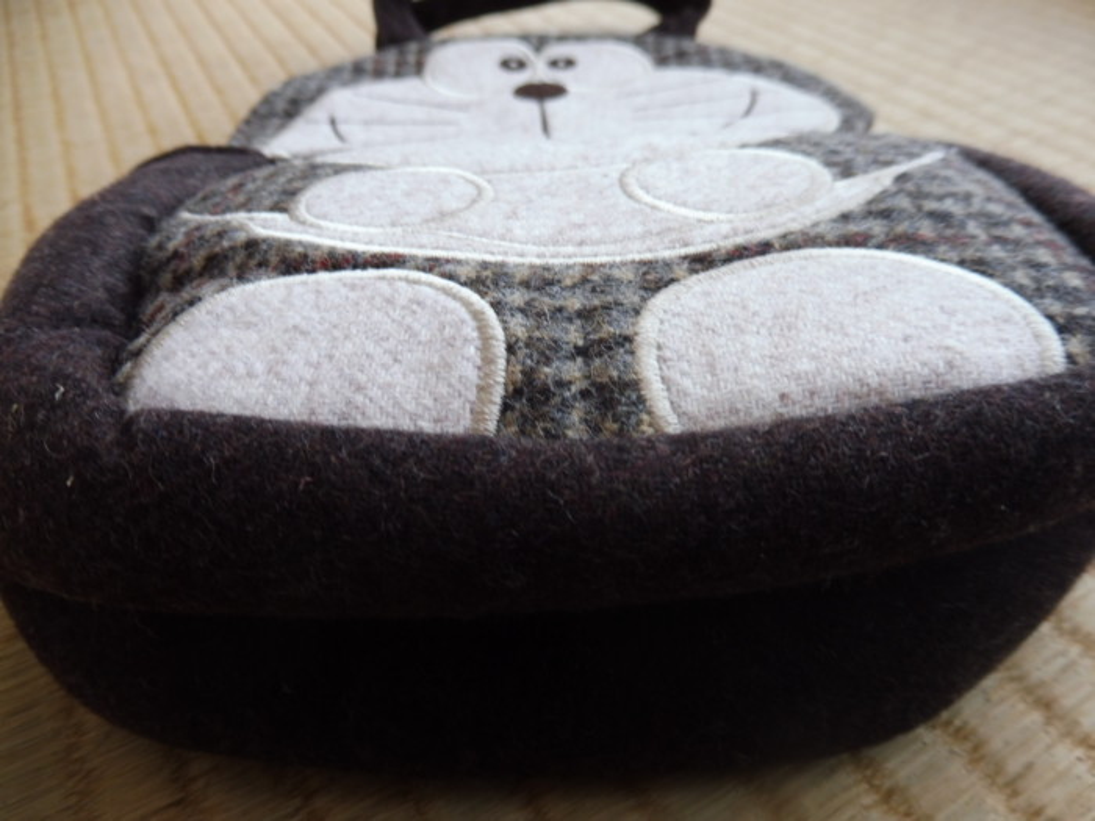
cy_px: 410
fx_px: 759
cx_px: 548
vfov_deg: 56.8
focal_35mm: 24
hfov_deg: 71.6
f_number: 3.3
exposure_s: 1/10
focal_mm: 4.3
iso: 100
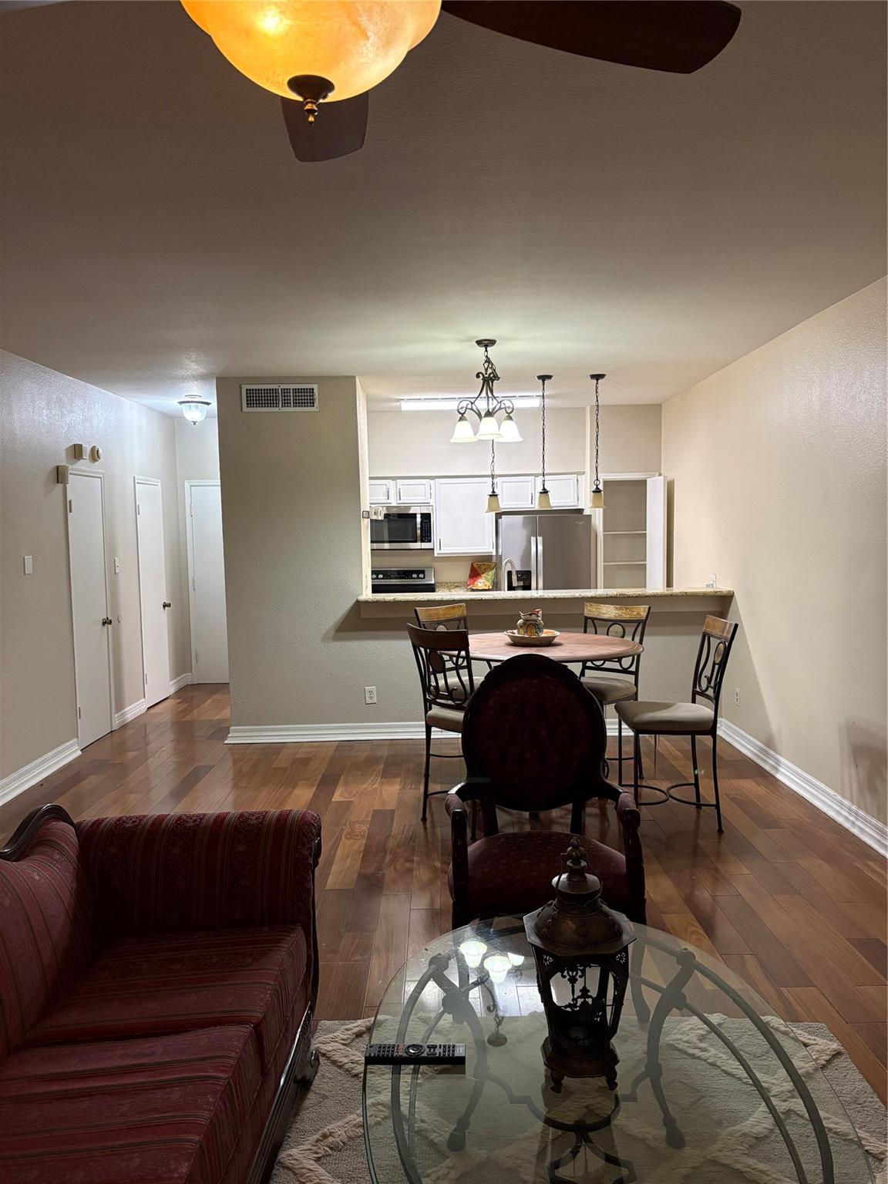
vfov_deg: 67.3
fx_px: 889
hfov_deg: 53.1
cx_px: 444
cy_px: 592
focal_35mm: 26
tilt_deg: -2.7
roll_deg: +0.9
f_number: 1.6
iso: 250
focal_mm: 5.96
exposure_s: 1/60
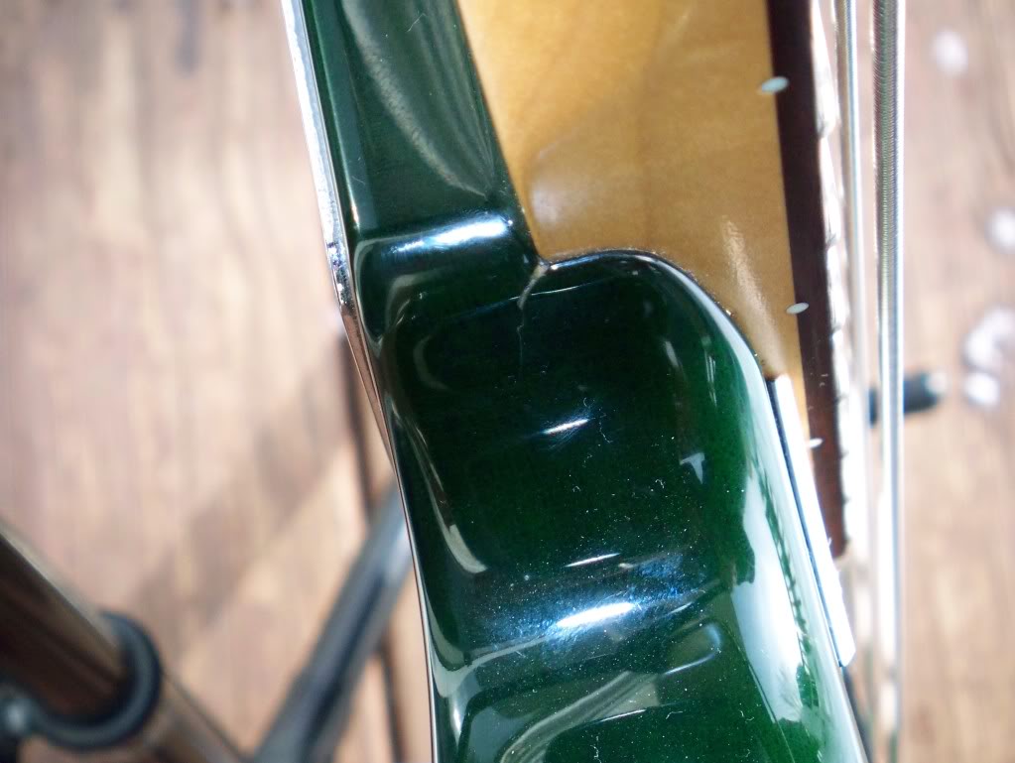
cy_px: 382
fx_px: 2142
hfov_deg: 26.7
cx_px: 508
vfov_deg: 20.2
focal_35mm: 73
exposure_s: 1/125
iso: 200
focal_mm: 12.2
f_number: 4.1
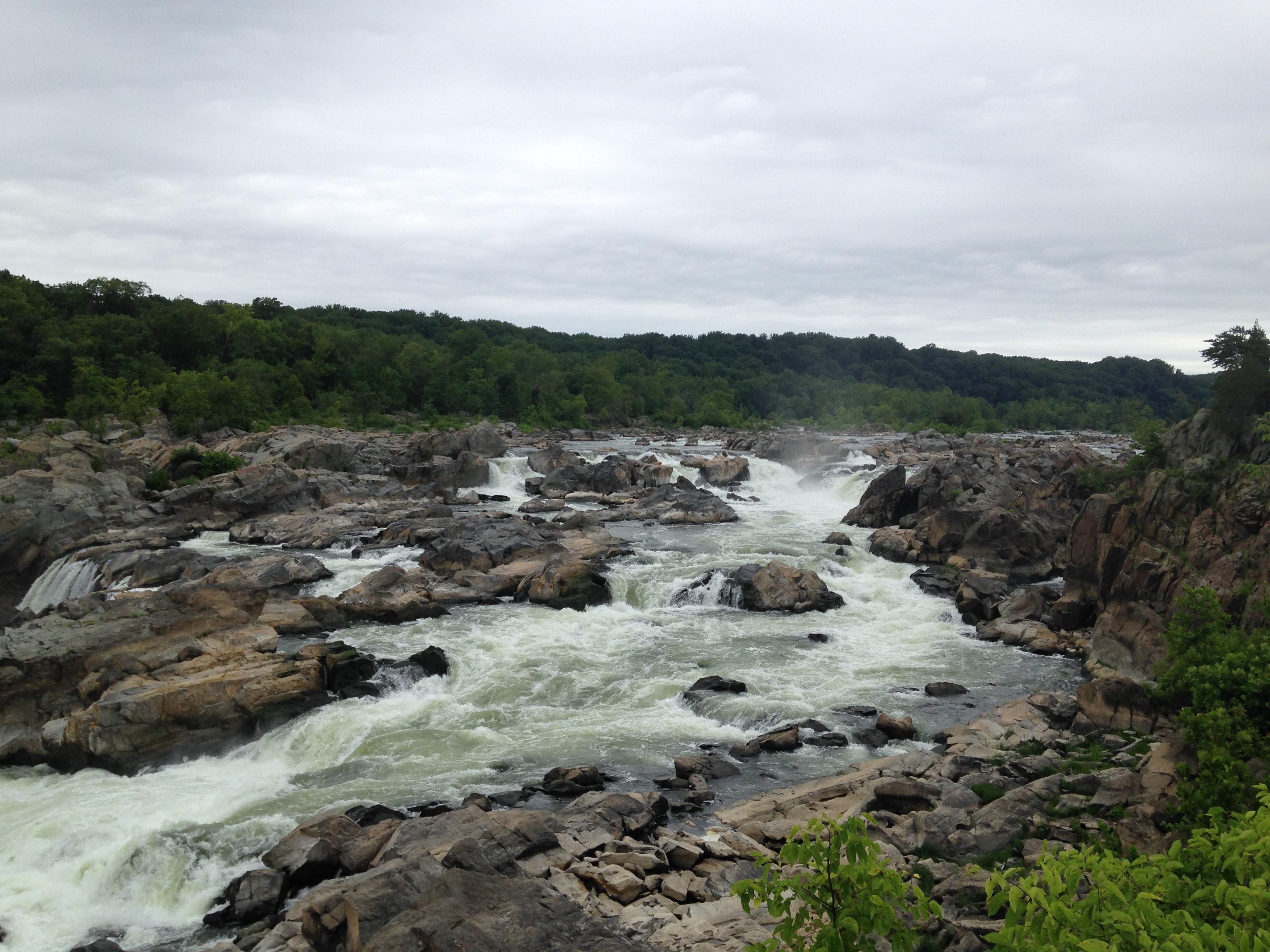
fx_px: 1211
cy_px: 476
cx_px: 635
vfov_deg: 42.9
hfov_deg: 55.4
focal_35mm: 33
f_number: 2.4
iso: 50
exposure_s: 1/968
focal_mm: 4.12
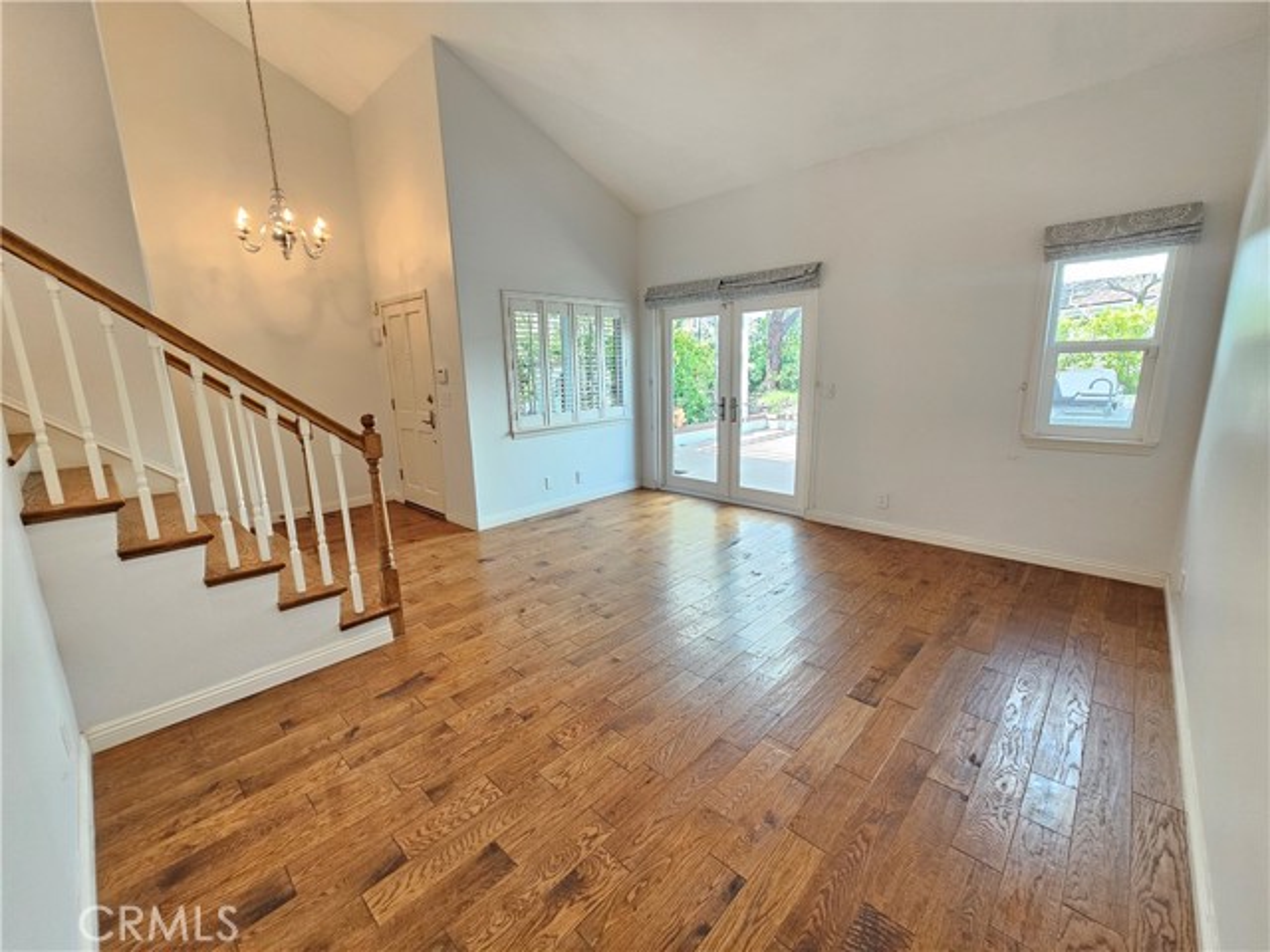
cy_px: 476
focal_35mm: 13
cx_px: 635
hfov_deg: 106.2
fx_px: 477
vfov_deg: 89.9
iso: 200
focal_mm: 2.2
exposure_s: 1/60
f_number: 2.2
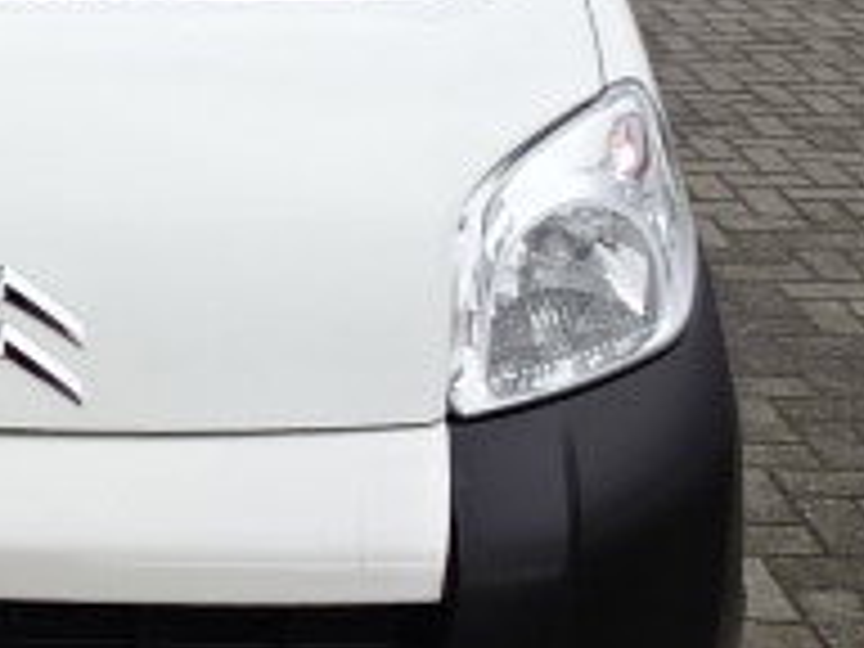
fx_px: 1997
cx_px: -189
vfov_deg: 18.4
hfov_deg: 22.4
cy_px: 194
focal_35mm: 80
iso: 80
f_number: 3.5
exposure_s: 1/80
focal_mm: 4.25
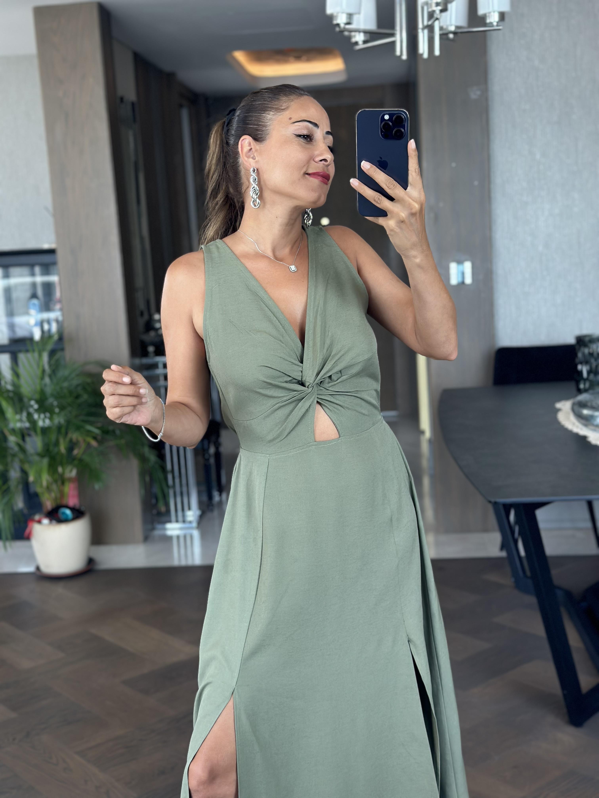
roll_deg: +3.3
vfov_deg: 39.7
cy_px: 399
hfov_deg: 30.3
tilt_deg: -18.0
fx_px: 1107
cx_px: 300
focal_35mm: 48
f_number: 1.78
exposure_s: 1/121
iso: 125
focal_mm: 6.86
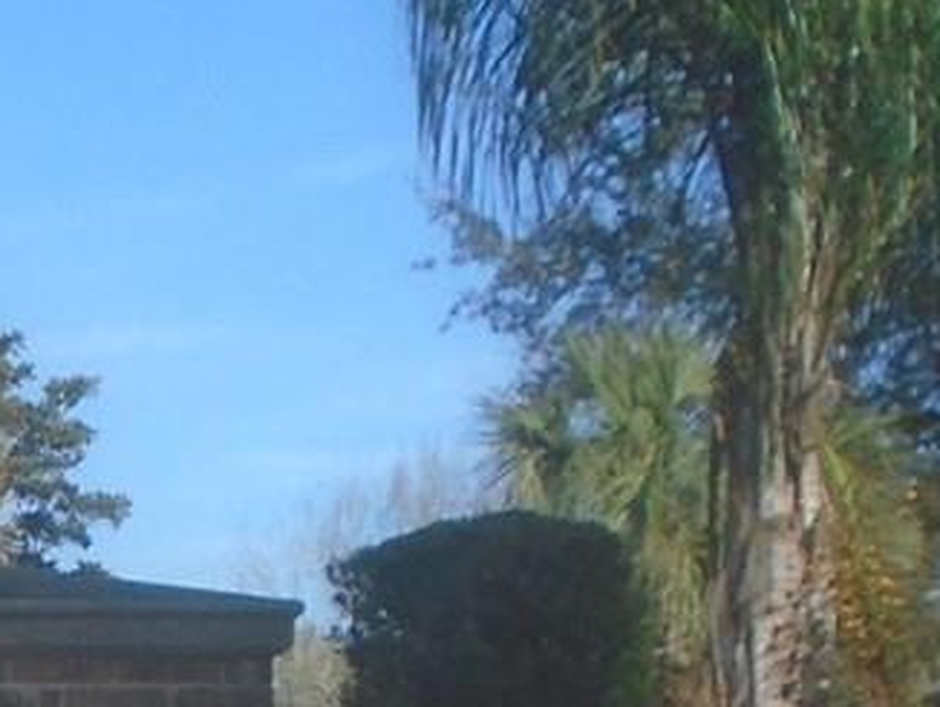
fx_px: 4131
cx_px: -744
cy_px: 1123
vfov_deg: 9.5
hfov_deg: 12.0
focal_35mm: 152
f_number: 3.5
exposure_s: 1/800
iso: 100
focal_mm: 5.5
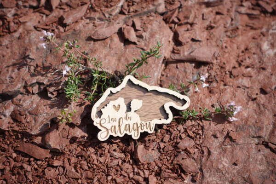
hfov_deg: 28.8
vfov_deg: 19.5
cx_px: 138
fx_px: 537
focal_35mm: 70
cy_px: 92
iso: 125
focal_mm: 25.7
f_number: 4
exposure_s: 1/160
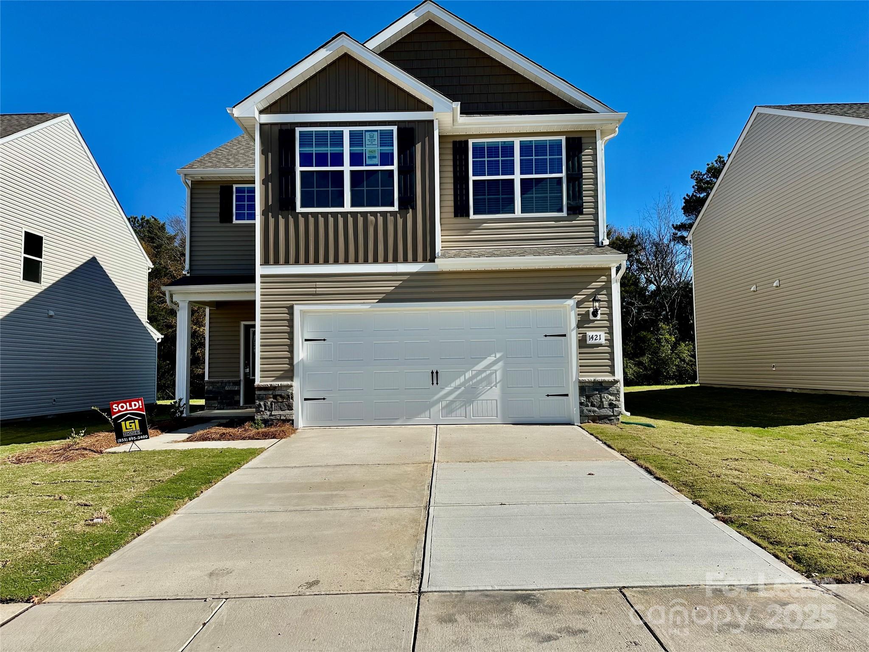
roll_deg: +0.4
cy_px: 326
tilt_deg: +4.1
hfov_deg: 71.6
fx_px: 602
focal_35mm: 24
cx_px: 434
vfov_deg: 56.8
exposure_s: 1/5848
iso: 80
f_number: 1.78
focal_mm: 6.86
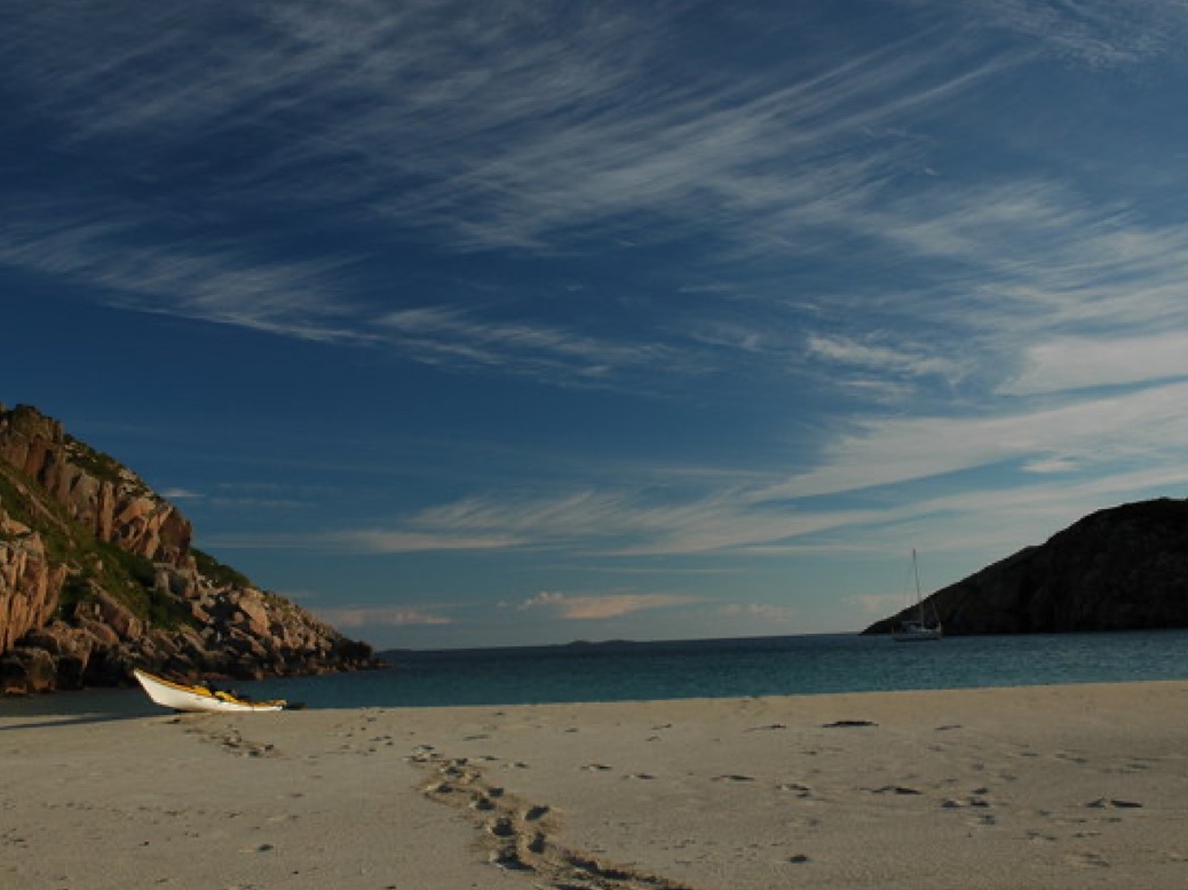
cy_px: 443
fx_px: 1372
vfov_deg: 35.9
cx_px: 583
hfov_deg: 46.8
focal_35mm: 40
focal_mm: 24
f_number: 9
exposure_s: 1/125
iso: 200
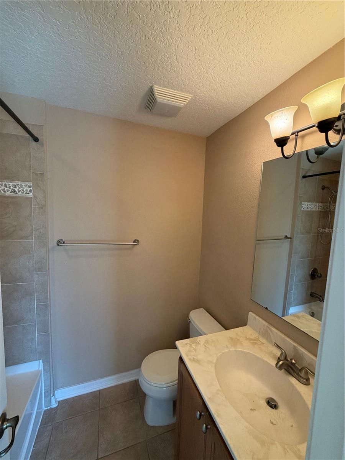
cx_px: 172
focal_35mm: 14
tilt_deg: -5.1
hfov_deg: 85.7
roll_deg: -2.5
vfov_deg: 102.1
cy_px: 230
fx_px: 186
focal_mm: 2.22
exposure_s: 1/120
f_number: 2.2
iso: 250
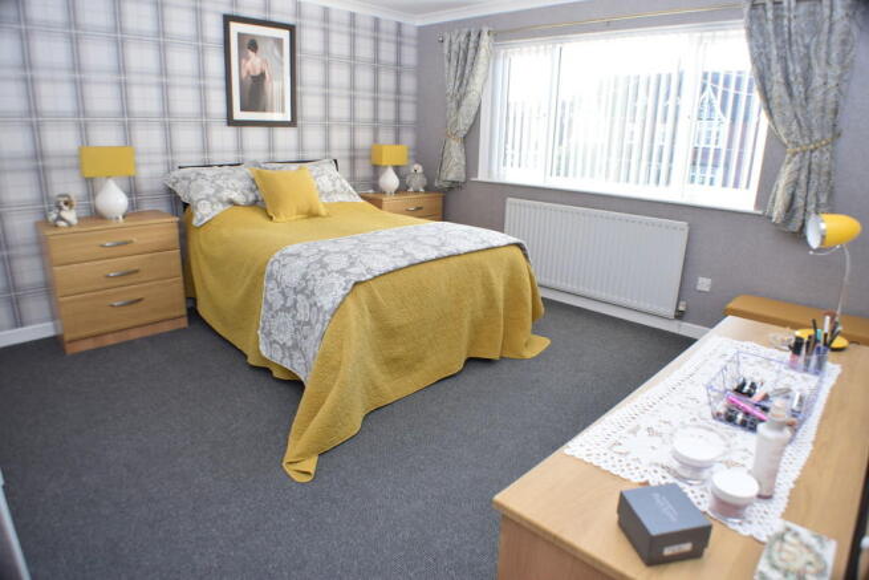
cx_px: 434
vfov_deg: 48.0
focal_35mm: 27
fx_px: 652
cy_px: 290
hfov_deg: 67.4
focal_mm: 18
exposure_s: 1/125
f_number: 5.6
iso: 400
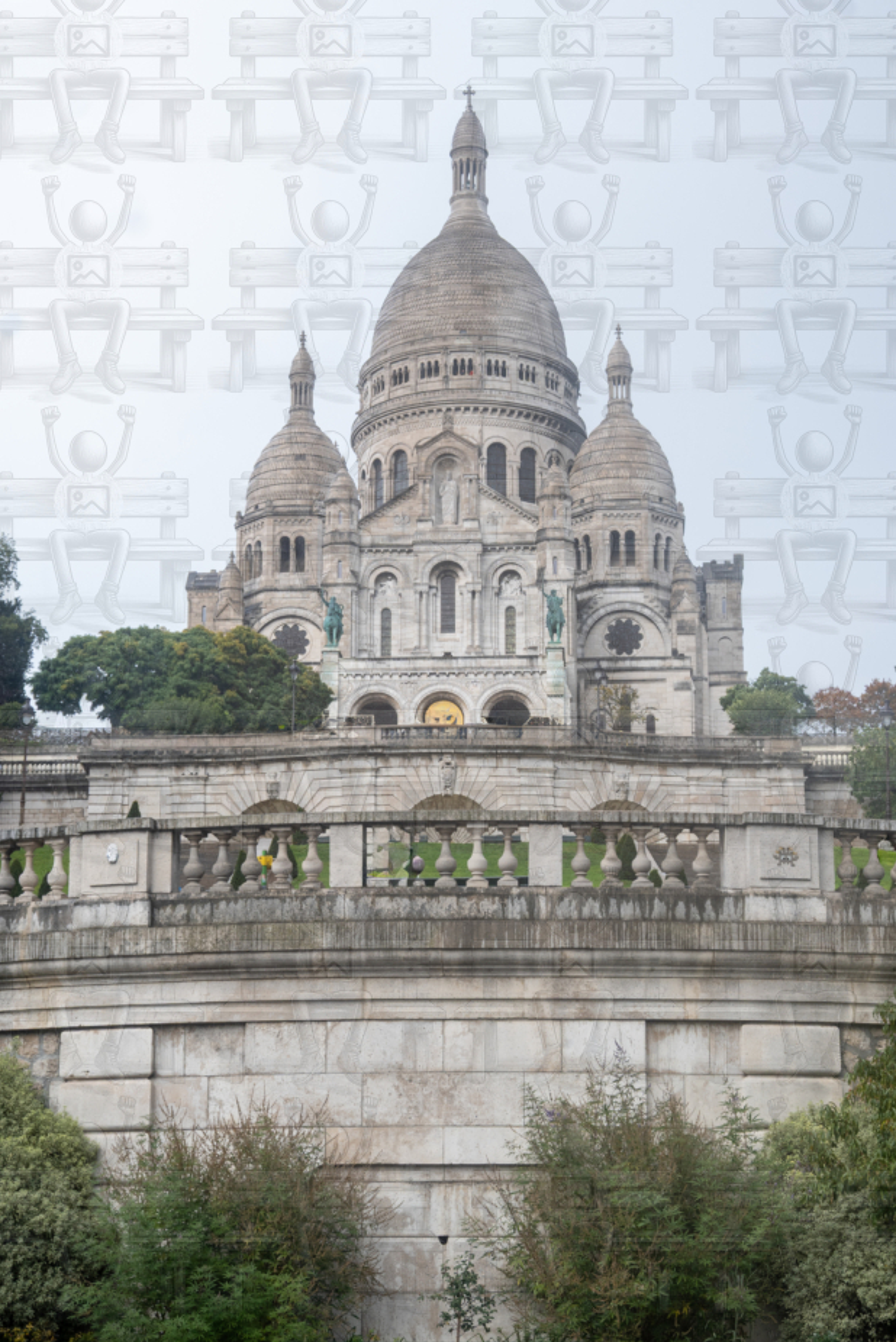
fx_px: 2537
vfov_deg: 29.6
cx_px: 449
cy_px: 668
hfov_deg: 20.0
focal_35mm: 68
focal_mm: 42
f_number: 6.3
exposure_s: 1/320
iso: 200
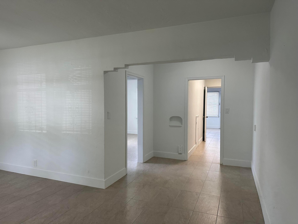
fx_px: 207
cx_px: 149
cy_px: 112
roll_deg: +0.0
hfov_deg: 71.6
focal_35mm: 24
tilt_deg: -2.9
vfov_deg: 56.8
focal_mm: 6.86
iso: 125
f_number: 1.78
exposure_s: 1/120
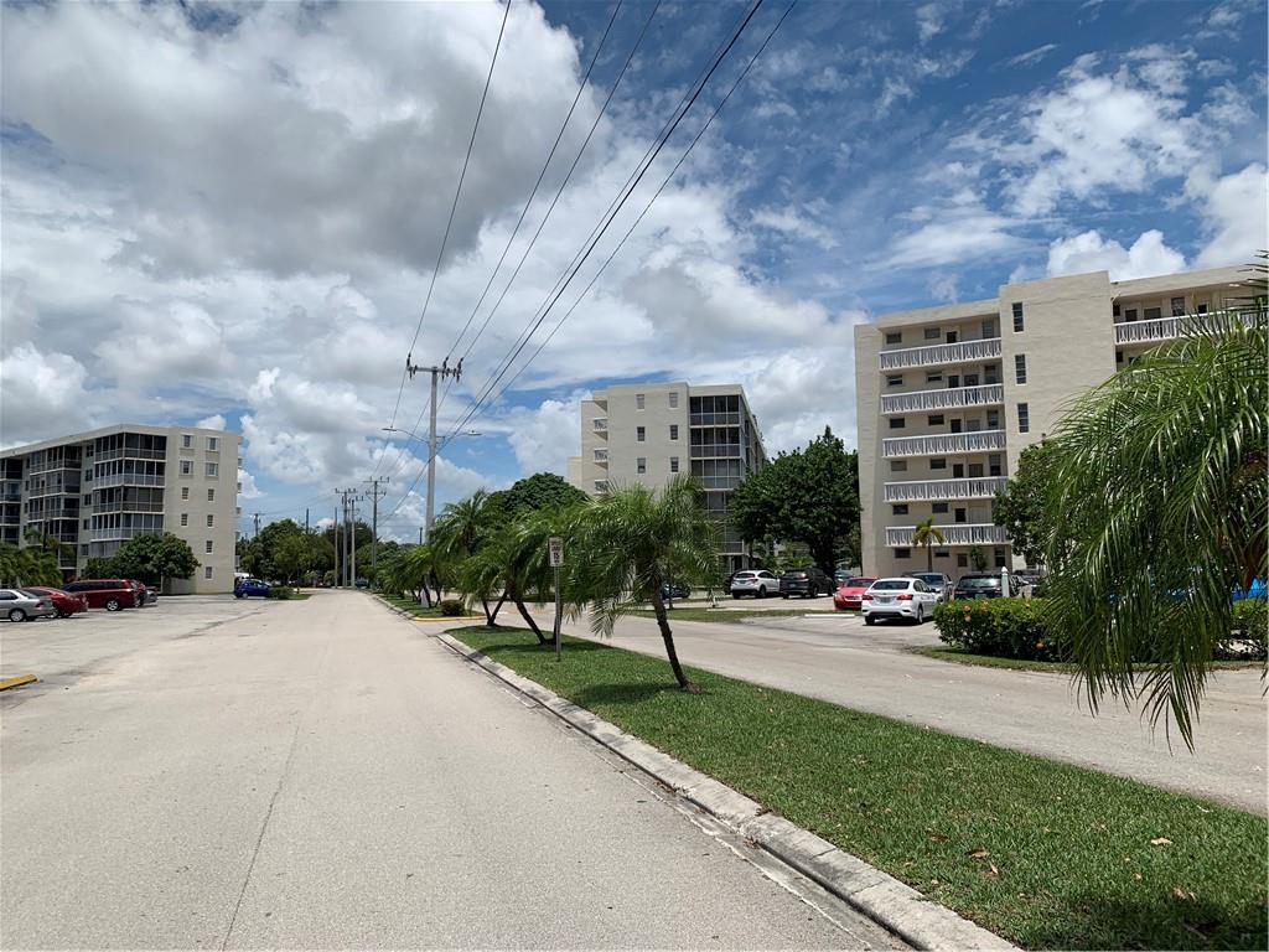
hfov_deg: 67.3
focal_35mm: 26
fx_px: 953
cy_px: 476
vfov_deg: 53.1
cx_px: 634
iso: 25
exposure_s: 1/5405
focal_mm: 4.25
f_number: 1.8
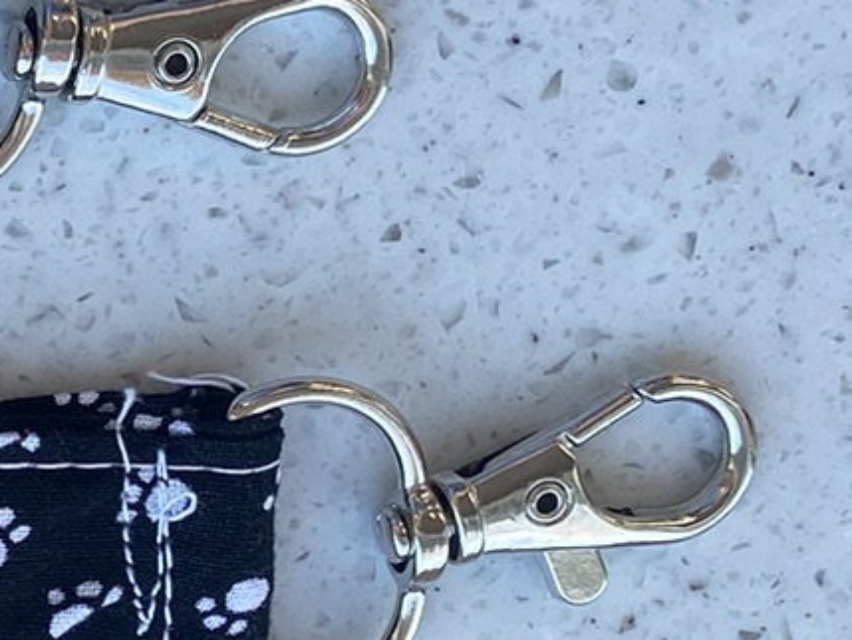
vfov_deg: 12.0
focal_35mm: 124
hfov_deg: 12.8
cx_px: -1090
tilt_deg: -74.7
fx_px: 3053
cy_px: 330
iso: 40
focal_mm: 4.25
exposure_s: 1/122
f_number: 1.8
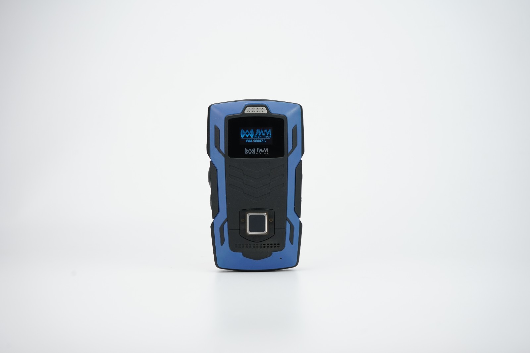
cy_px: 176
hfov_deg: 43.6
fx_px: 662
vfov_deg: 29.9
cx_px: 265
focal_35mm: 45
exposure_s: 1/60
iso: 250
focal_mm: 45
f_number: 8
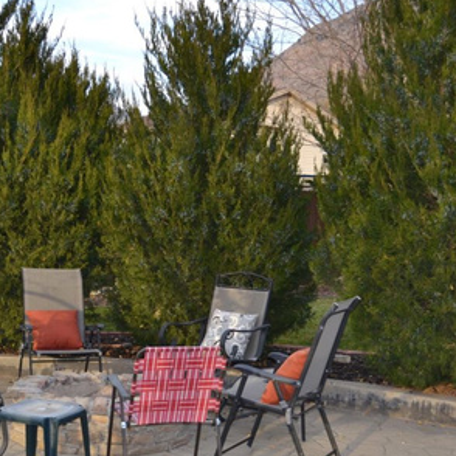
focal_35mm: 61
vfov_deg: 28.1
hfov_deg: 28.1
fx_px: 909
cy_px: 248
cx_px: 174
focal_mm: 22
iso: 140
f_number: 4
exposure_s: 1/125
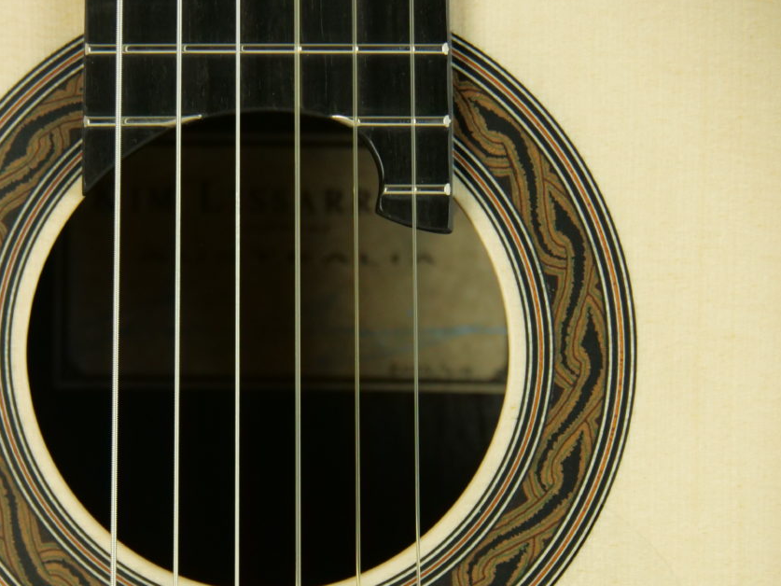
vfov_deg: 5.8
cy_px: 362
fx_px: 5754
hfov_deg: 7.8
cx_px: 285
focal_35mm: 255
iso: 1600
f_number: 5.6
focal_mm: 100
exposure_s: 1/250
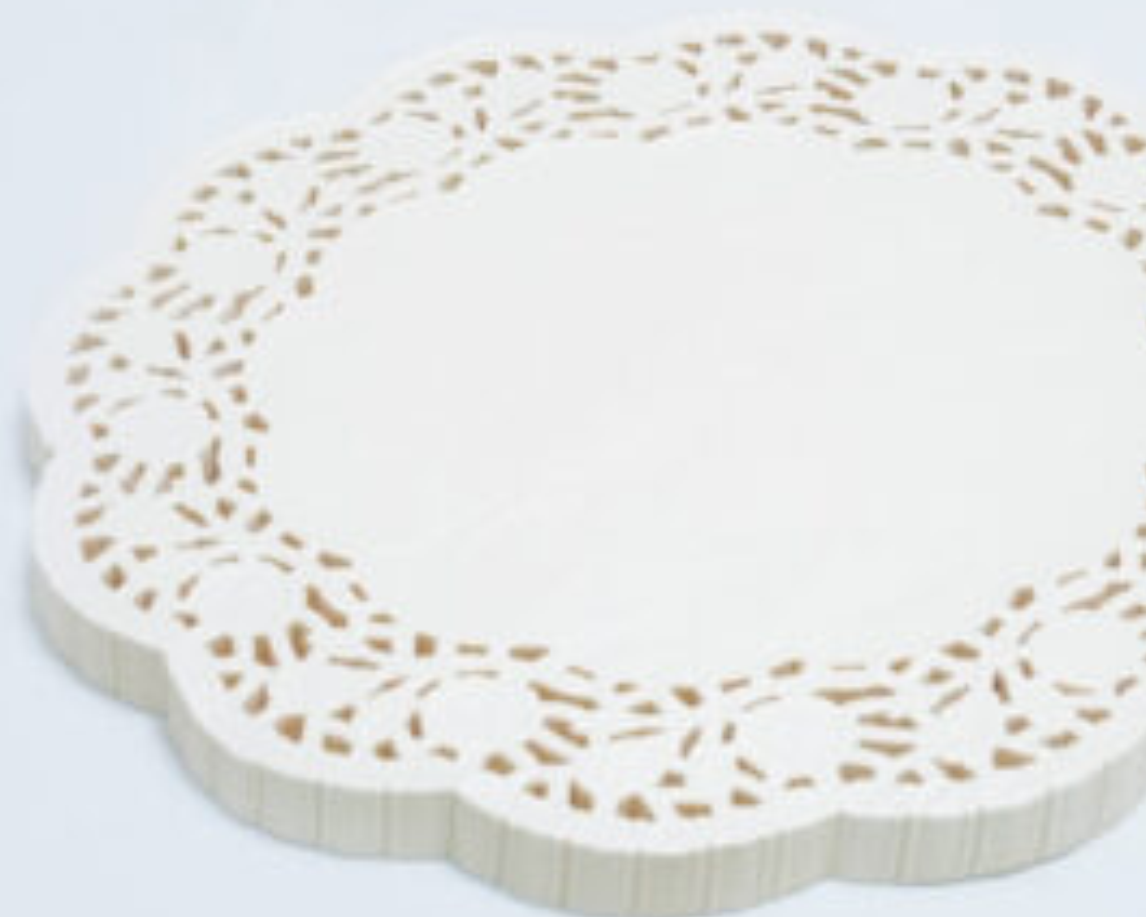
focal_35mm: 111
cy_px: 422
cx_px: 718
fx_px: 3765
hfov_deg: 17.3
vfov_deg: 13.9
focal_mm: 49
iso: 2500
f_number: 11
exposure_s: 1/125
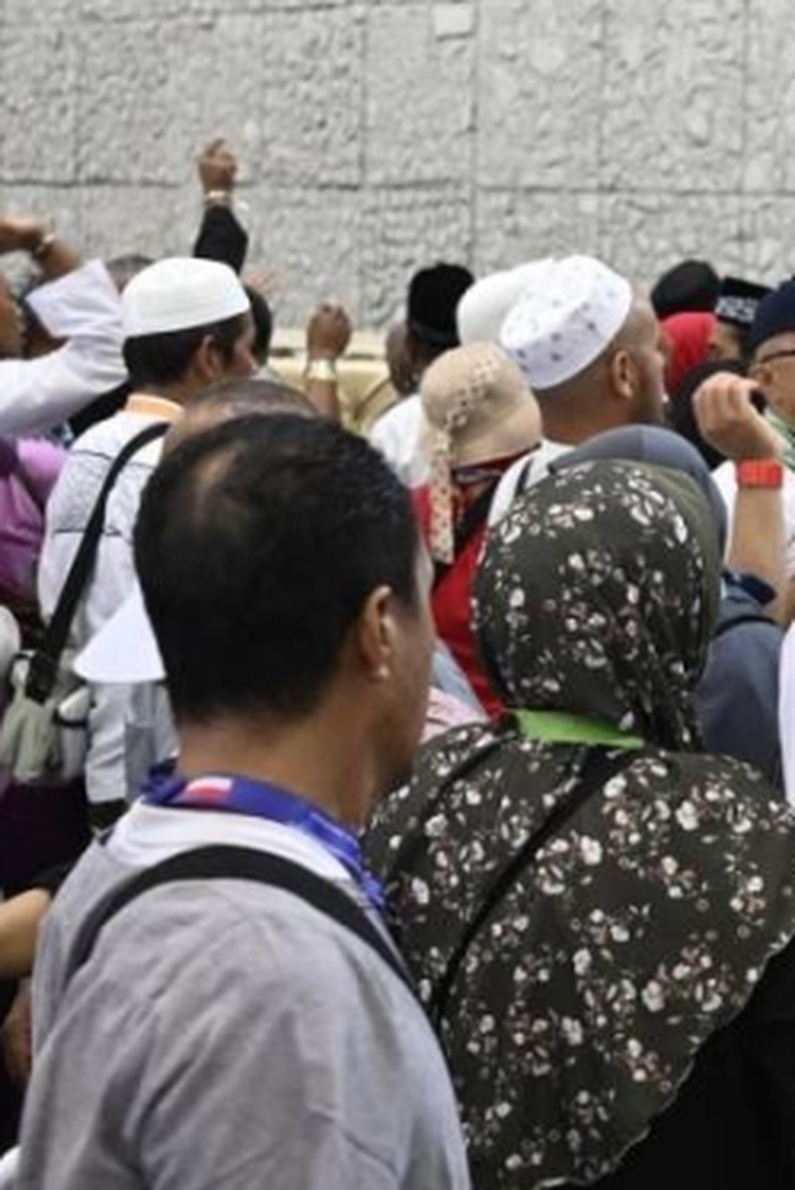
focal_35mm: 82
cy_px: 439
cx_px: 955
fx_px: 2714
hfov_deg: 16.0
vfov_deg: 24.7
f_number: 2.8
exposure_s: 1/160
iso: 1250
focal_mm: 24
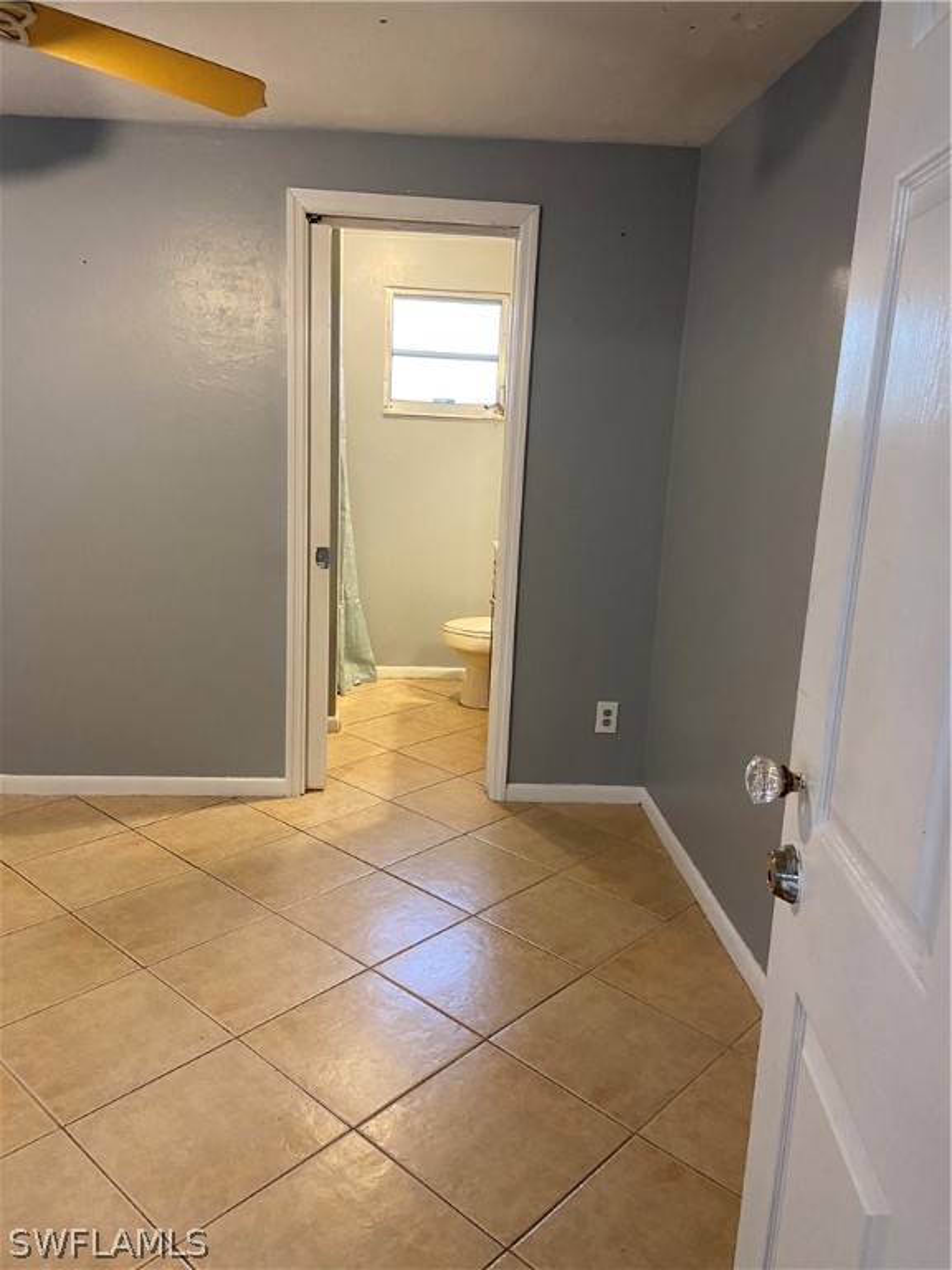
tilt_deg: -11.9
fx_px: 953
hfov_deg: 53.1
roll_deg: -1.5
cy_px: 635
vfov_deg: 67.3
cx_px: 476
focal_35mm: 26
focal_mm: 4.25
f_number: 1.8
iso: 250
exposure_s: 1/60
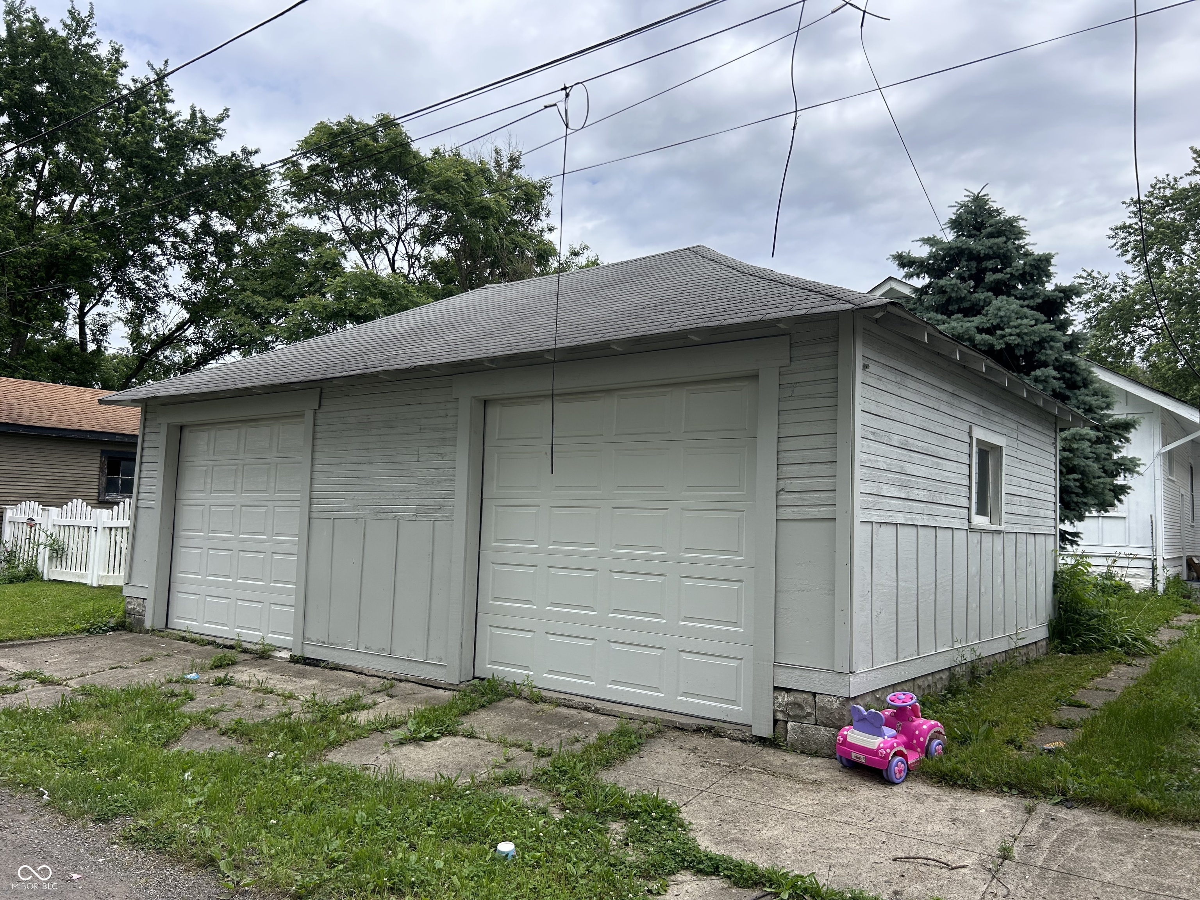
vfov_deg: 53.1
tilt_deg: +4.7
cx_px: 600
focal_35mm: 26
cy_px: 450
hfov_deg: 67.3
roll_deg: -1.0
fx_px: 901
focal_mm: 5.7
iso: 50
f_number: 1.5
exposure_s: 1/2208
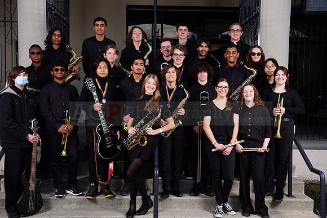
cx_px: 164
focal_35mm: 48
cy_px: 109
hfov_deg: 41.1
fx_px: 436
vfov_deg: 28.1
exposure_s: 1/200
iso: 100
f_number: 6.3
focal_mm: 48
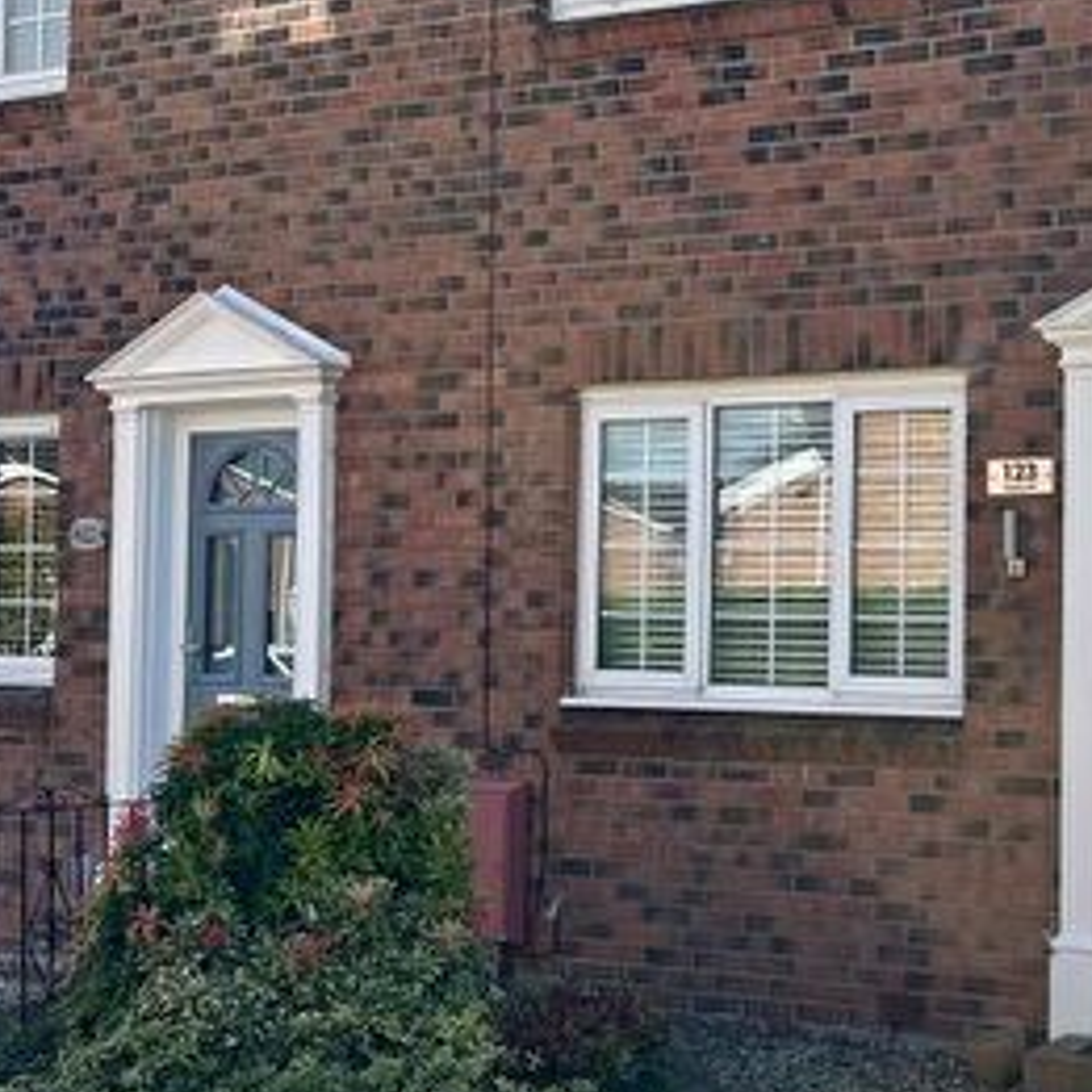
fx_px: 2034
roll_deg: -0.7
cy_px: 504
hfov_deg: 28.2
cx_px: 1100
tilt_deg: -0.7
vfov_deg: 30.0
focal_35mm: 57
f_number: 1.78
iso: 80
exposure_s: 1/1845
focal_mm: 6.86
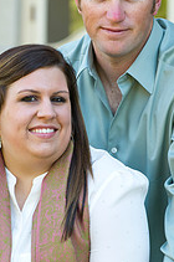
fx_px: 2175
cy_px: 161
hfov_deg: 4.6
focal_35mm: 299
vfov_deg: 6.9
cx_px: 98
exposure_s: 1/100
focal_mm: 140
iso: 400
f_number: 5.6
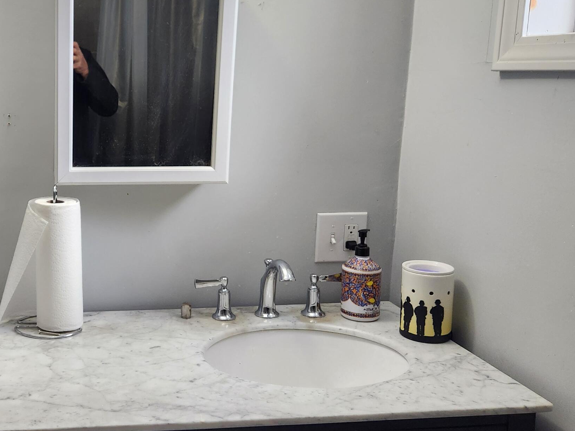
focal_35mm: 42
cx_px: 103
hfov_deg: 42.5
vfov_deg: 34.3
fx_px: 698
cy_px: 195
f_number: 1.8
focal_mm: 5.4
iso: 250
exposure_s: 1/120
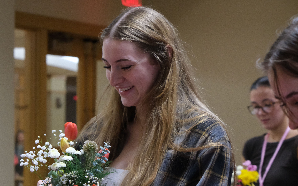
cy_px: 119
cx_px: 124
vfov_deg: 9.4
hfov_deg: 15.0
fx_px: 1129
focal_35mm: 139
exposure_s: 1/100
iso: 4000
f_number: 5.6
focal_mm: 74.2
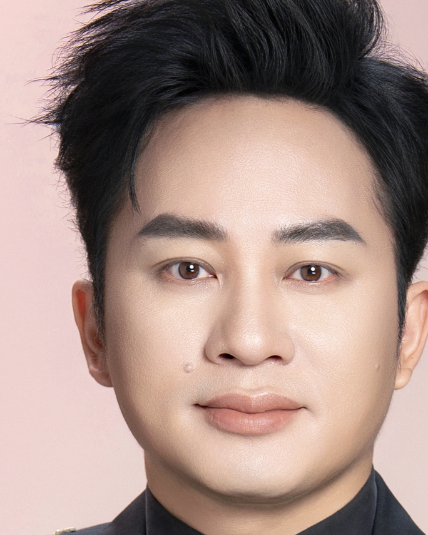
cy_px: 1036
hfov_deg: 5.2
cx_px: 220
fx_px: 4671
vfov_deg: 6.4
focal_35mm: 295
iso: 125
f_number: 7.1
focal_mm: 70
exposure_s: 1/160
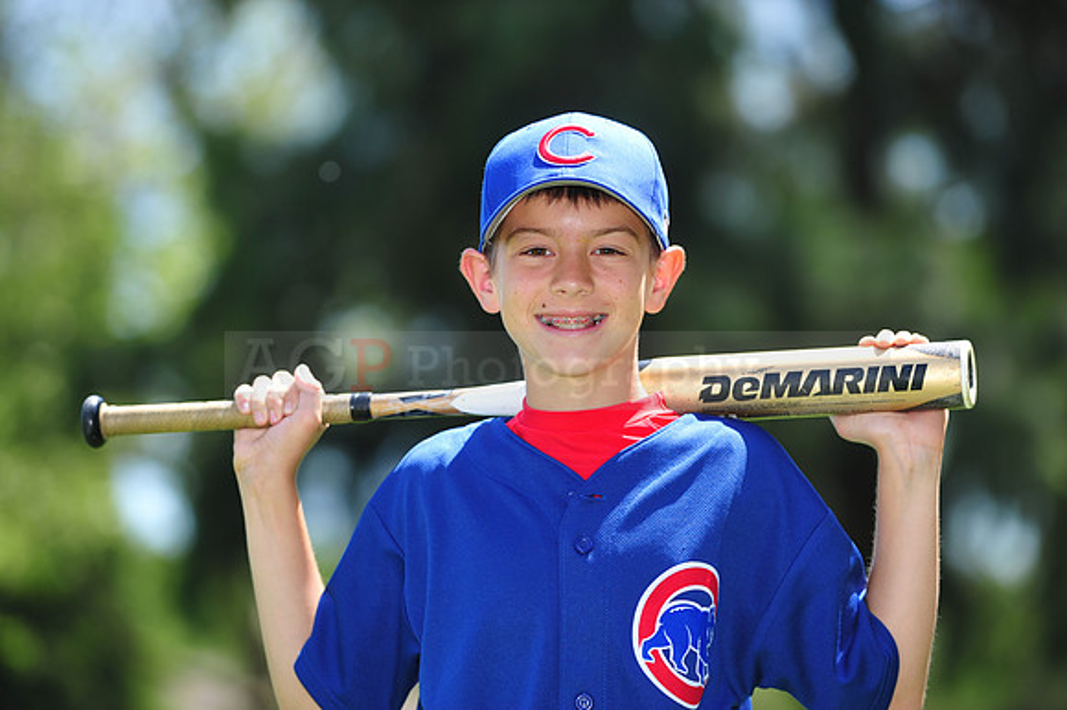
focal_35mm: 200
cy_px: 355
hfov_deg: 10.3
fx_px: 5924
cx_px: 534
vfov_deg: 6.9
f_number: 4.5
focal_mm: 200
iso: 200
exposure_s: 1/500
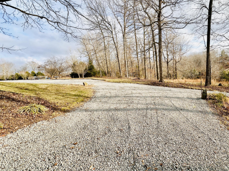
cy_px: 76
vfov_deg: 71.3
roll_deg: +4.6
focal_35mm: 18
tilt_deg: -1.7
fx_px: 119
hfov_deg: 86.6
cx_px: 138
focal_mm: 2.22
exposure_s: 1/955
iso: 40
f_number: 2.2
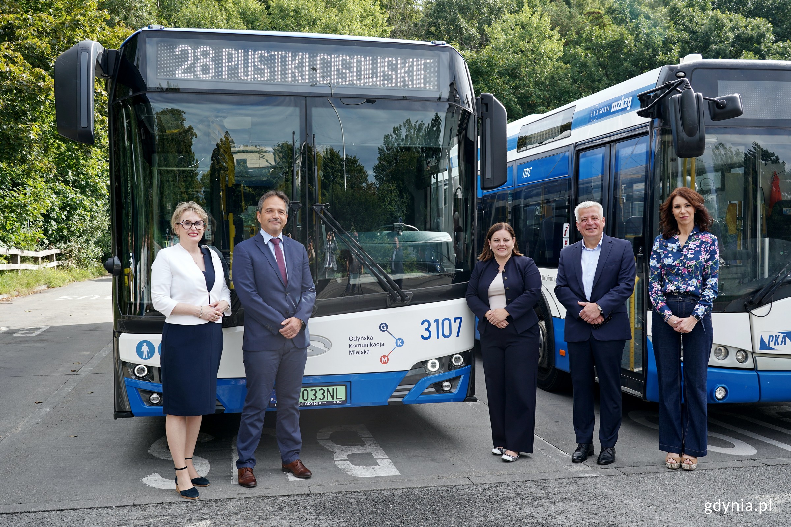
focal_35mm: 35
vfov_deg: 37.9
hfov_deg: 54.4
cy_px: 264
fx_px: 769
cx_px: 396
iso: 100
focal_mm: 35
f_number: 5.6
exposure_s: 1/250
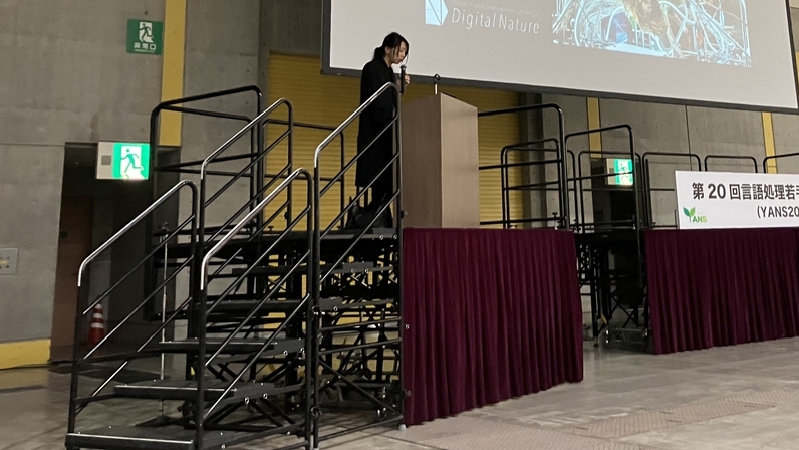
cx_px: 534
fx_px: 975
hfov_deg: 43.9
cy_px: 20
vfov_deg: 25.0
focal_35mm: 46
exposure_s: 1/40
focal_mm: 3.99
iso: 320
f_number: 1.8
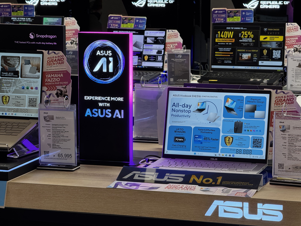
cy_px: 113
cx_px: 150
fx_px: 1043
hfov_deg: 16.4
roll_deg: -0.2
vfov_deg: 12.3
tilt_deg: -8.9
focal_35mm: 120
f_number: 2.8
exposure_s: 1/120
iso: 200
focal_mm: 15.66
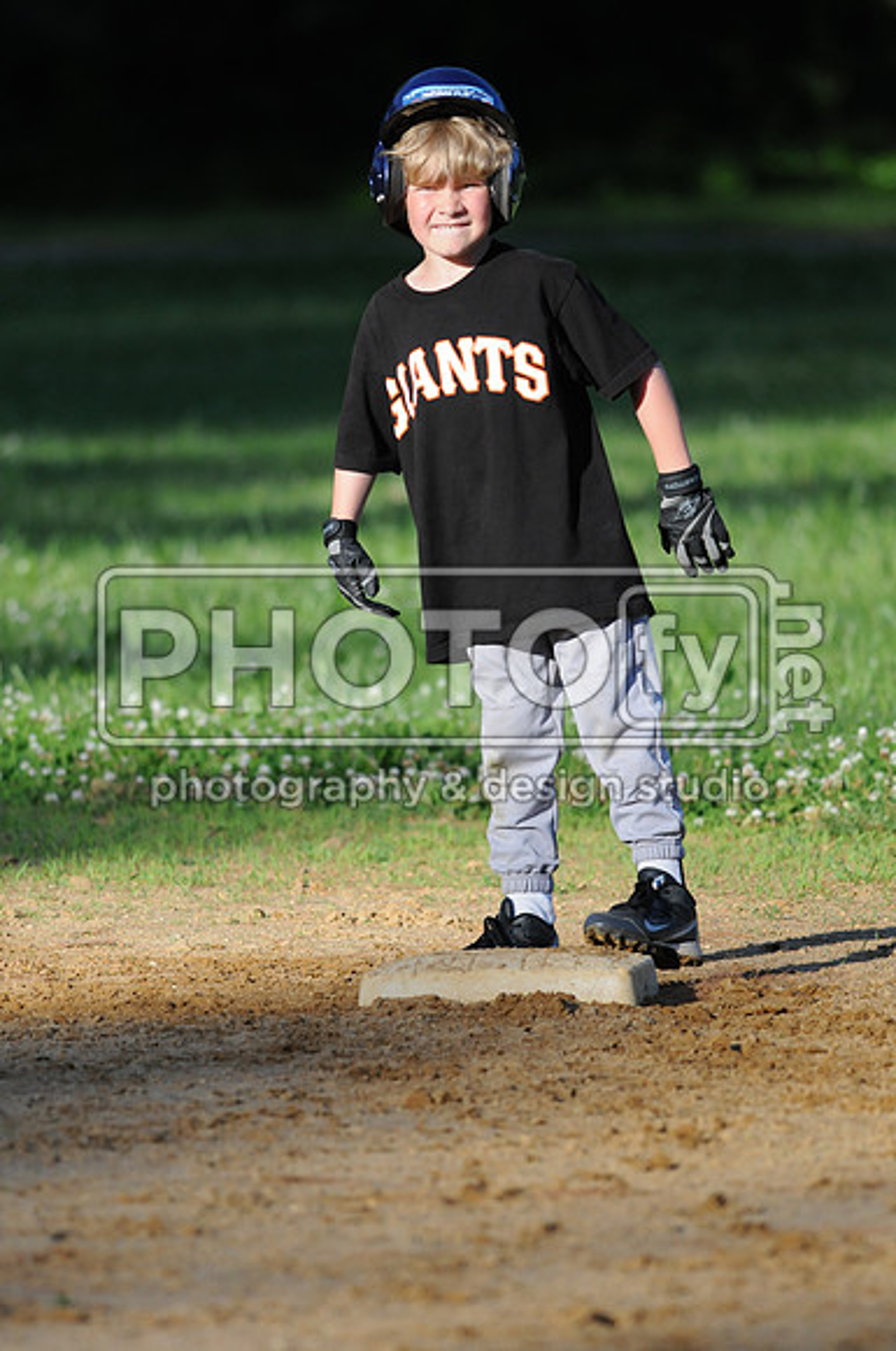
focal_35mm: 450
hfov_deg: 3.0
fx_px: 16849
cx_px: 448
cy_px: 676
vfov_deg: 4.6
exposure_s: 1/4000
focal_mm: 300
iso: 800
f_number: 4
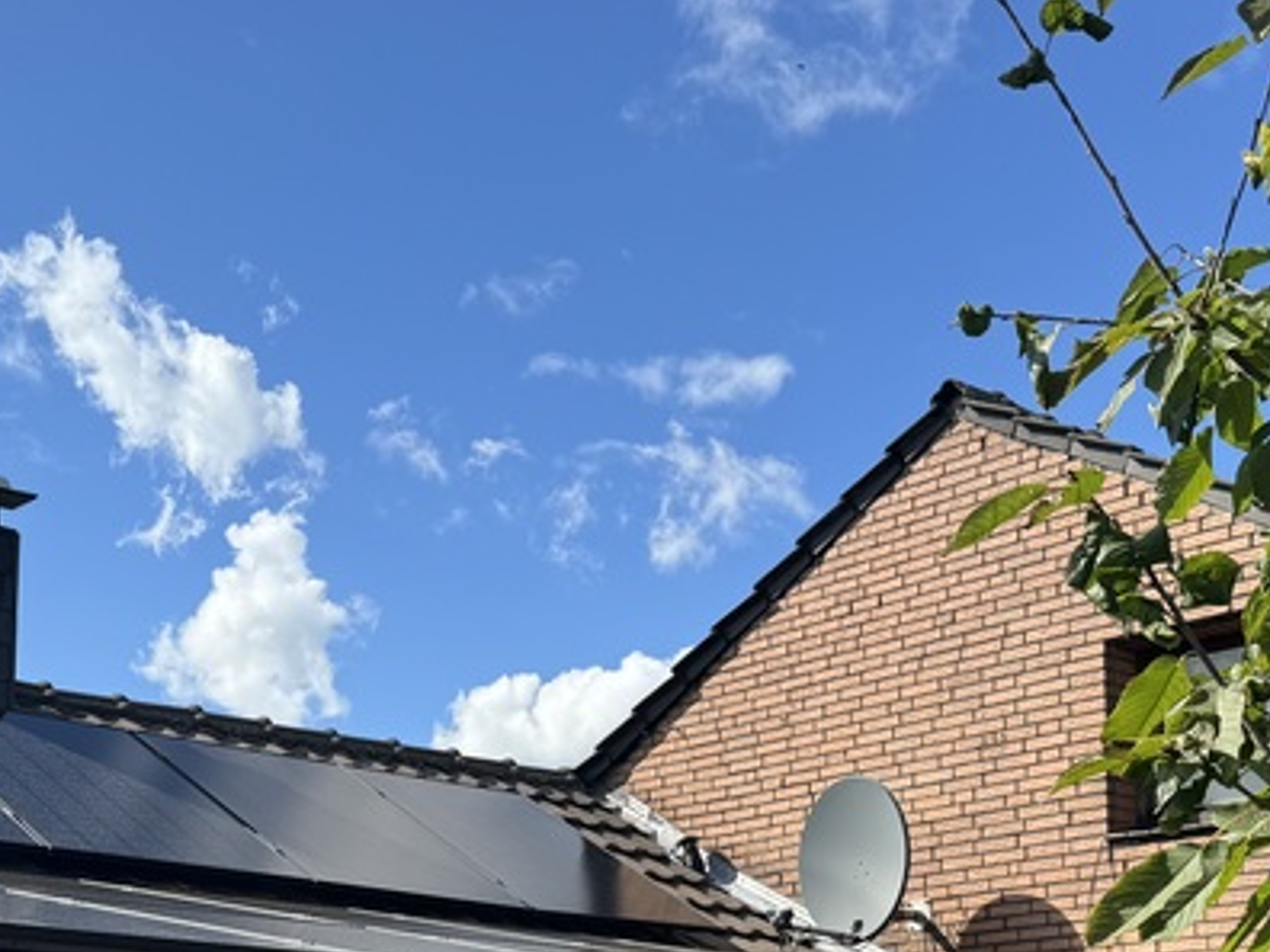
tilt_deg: +3.0
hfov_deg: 31.2
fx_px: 2275
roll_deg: -1.0
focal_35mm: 62
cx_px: 571
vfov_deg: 22.8
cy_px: 920
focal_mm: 6.76
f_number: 1.78
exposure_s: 1/3247
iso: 80
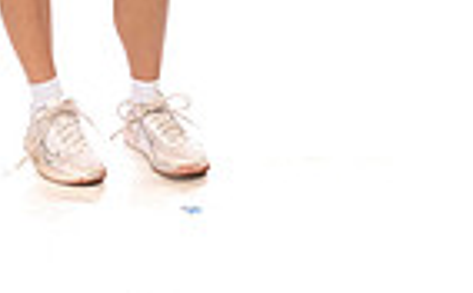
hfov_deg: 12.9
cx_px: 173
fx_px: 2083
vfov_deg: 7.5
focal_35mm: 162
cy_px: -426
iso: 800
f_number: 7.1
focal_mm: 50
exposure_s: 1/250
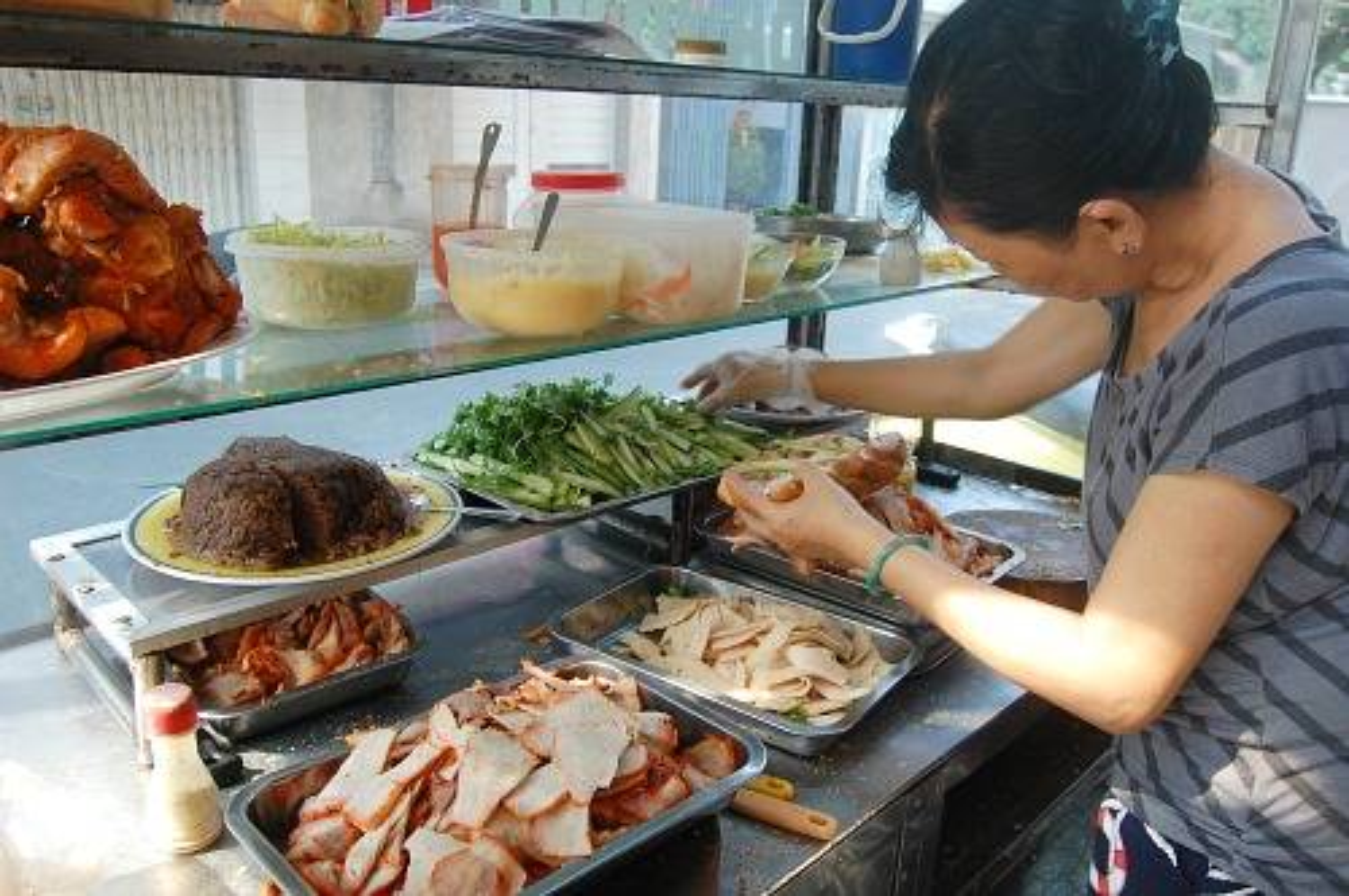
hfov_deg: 67.4
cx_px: 674
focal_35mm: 27
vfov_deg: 47.8
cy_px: 448
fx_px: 1010
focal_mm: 18
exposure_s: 1/60
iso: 400
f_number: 8
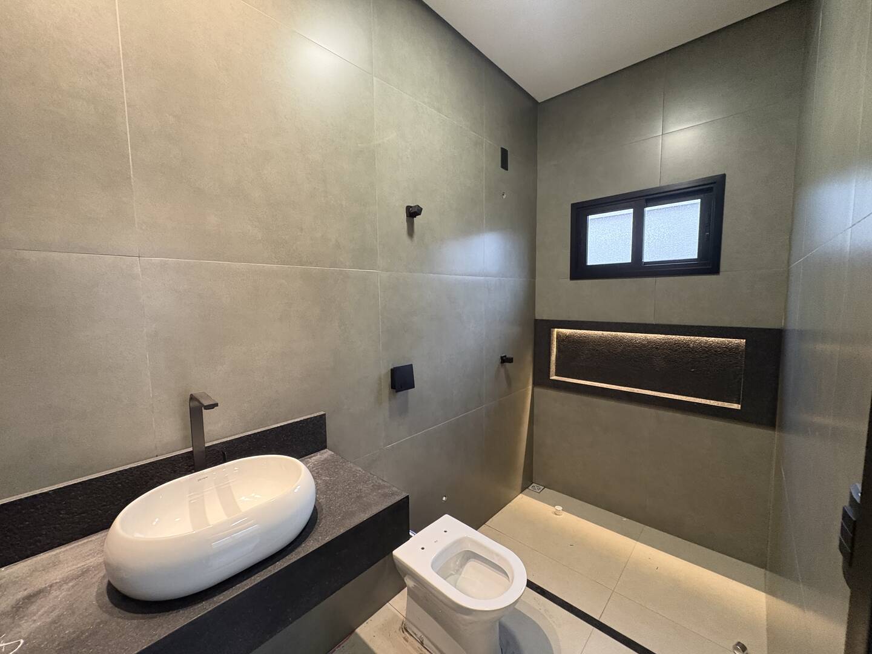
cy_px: 327
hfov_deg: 102.1
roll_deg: +1.6
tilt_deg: -4.4
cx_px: 436
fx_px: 353
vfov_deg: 85.7
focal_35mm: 14
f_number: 2.2
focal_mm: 2.22
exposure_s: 1/60
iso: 640
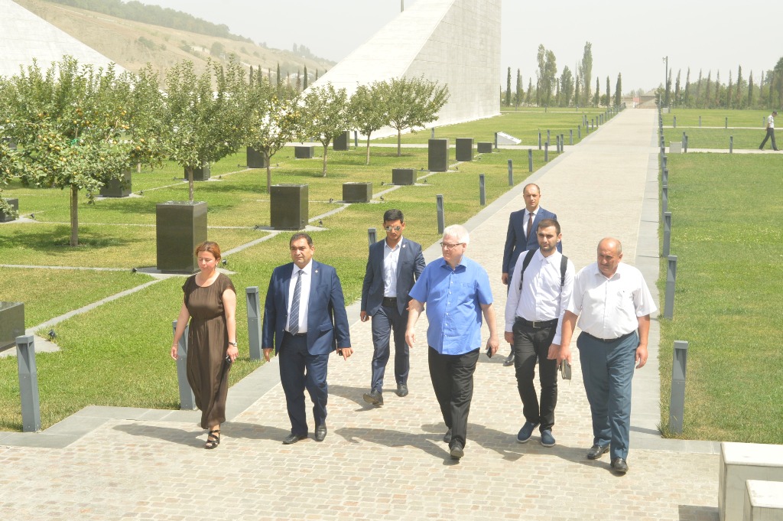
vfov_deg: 22.6
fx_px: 1304
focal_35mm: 60
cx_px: 392
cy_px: 260
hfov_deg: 33.4
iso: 400
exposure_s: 1/200
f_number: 11
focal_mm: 40
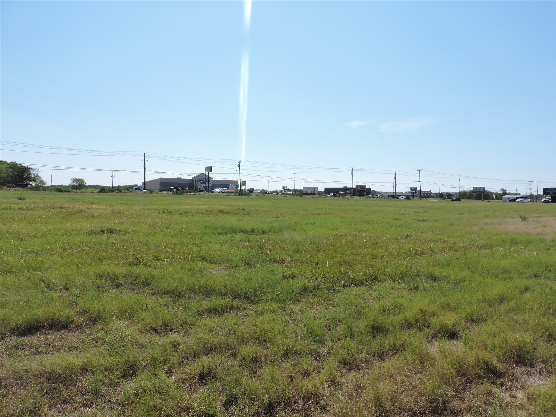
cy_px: 208
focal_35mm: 24
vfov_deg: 56.8
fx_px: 385
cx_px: 278
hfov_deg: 71.6
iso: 100
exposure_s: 1/1250
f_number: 3.7
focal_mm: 4.3
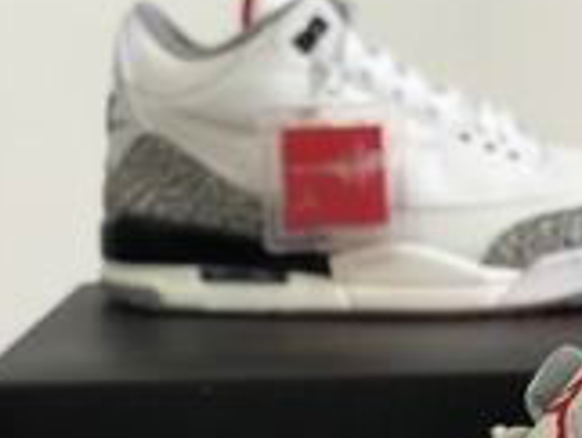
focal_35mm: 113
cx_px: 387
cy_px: 420
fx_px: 1901
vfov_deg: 13.0
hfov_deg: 17.4
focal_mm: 6
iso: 200
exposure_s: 1/120
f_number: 2.4
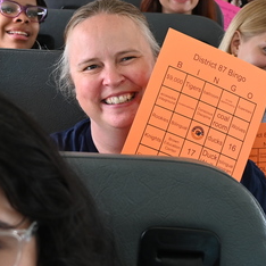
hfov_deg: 19.4
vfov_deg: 19.3
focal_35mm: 89
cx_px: 185
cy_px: 46
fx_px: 774
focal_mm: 24
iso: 800
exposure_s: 1/80
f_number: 4.5
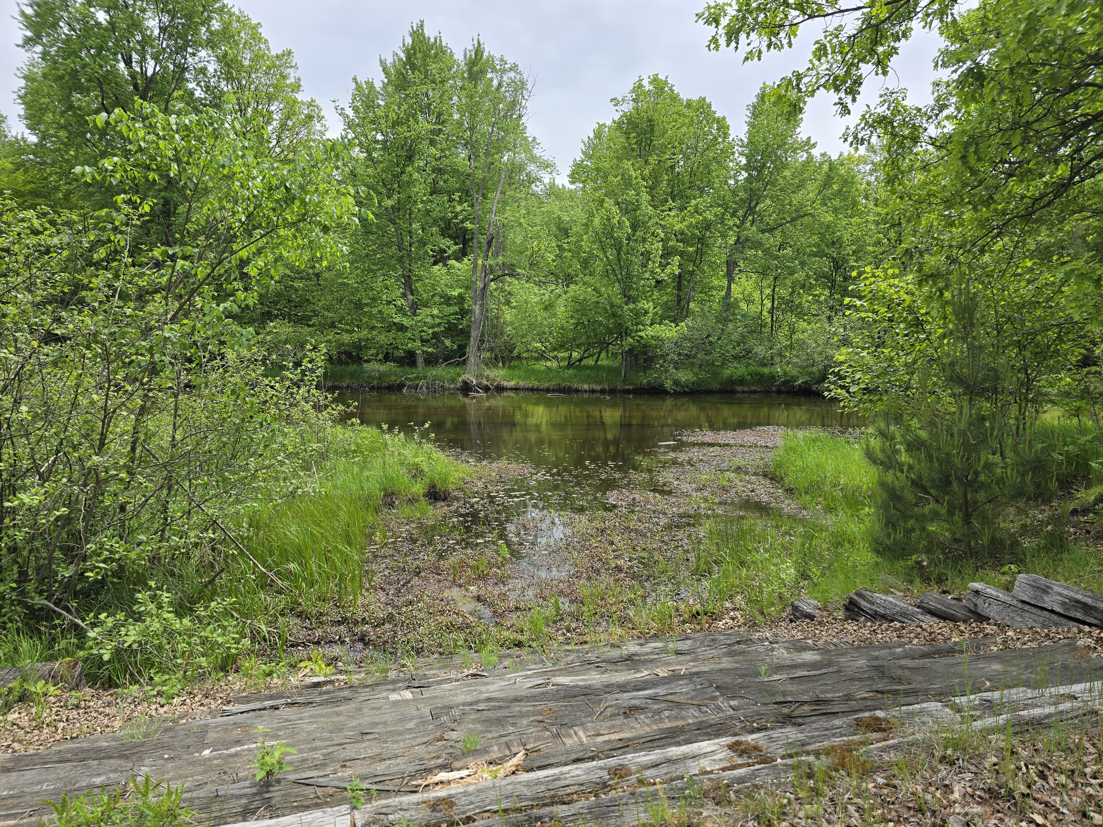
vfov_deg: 58.9
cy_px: 414
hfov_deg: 73.9
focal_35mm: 23
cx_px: 552
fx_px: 733
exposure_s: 1/703
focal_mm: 6.3
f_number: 1.7
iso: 12
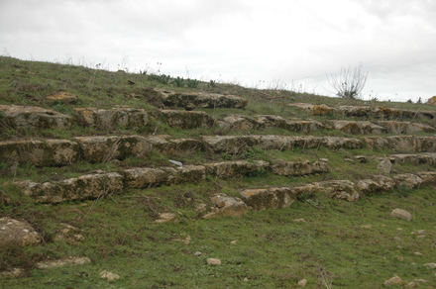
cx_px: 218
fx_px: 689
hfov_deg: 35.1
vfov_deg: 23.7
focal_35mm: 57
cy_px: 144
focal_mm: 38
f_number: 4.5
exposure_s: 1/320
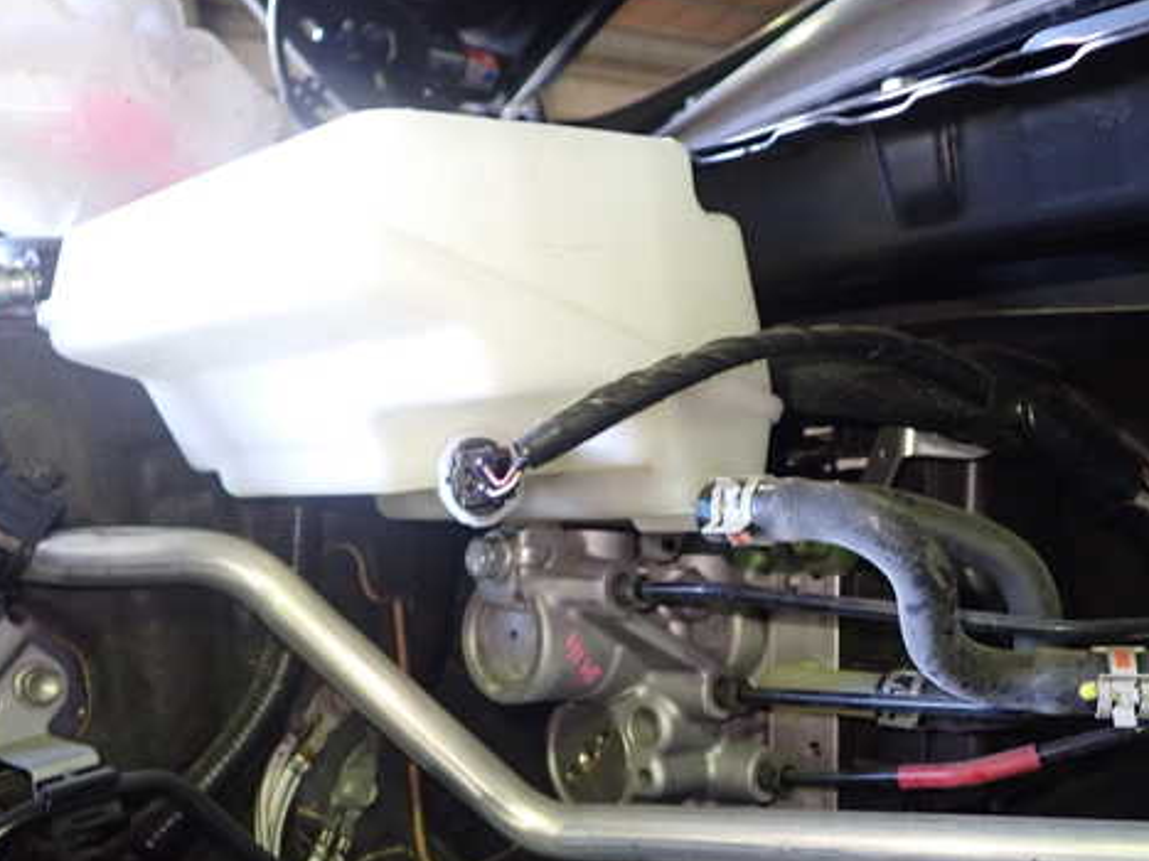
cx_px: 632
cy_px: 480
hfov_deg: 51.3
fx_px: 1195
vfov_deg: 39.6
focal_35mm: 36
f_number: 2.2
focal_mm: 5.05
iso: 320
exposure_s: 1/30
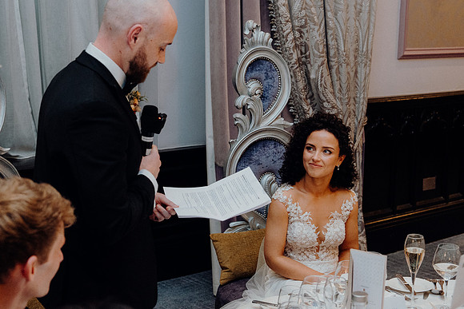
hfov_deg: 33.4
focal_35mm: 60
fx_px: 773
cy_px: 154
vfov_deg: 22.6
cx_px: 232
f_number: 3.5
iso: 2500
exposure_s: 1/160
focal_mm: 40
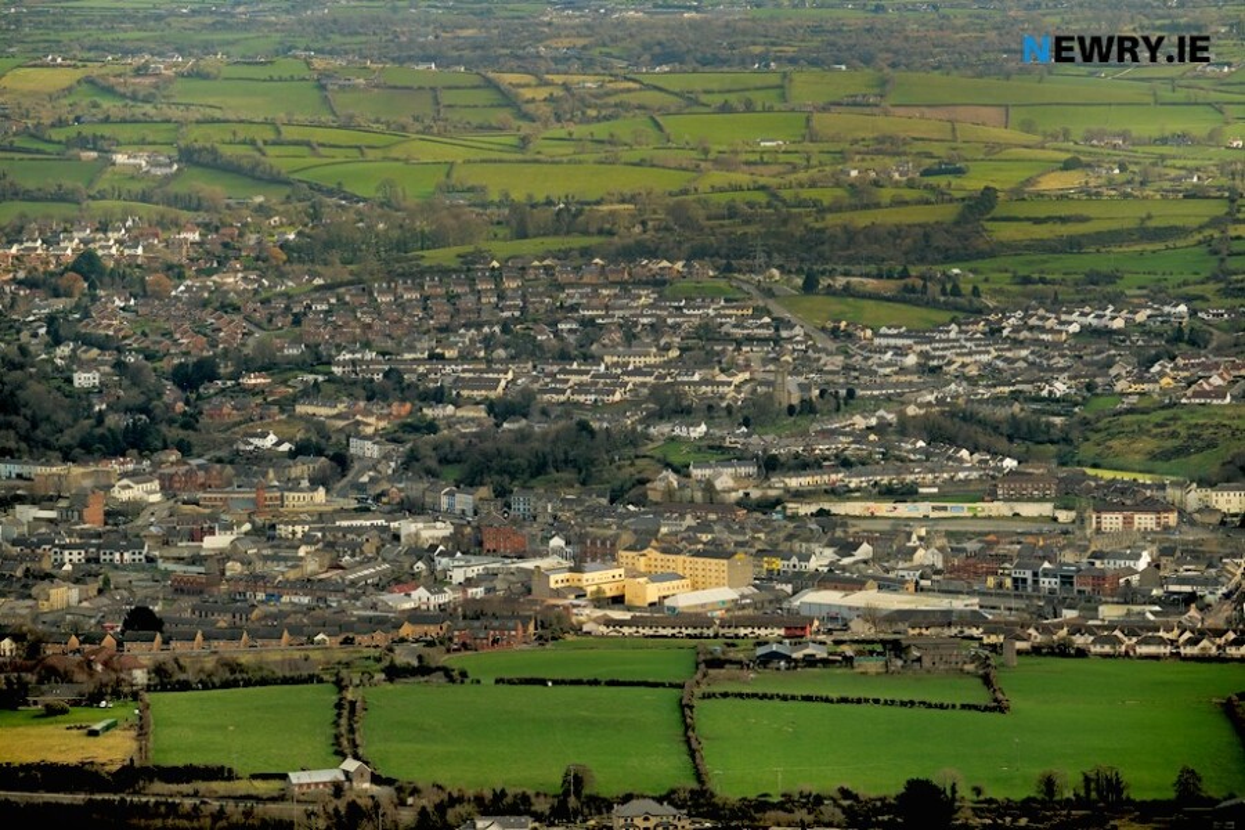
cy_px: 415
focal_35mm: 210
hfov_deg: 9.8
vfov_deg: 6.5
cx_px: 622
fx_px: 7262
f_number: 5.6
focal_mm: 140
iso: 400
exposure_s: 1/640
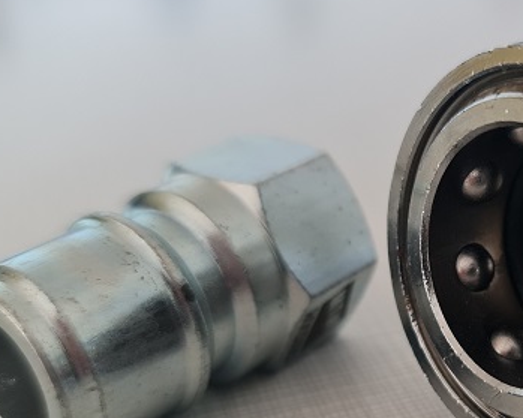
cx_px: 435
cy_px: 259
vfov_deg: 27.0
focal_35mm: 56
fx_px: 867
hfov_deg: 32.5
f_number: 1.8
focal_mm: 7
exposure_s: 1/60
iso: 200
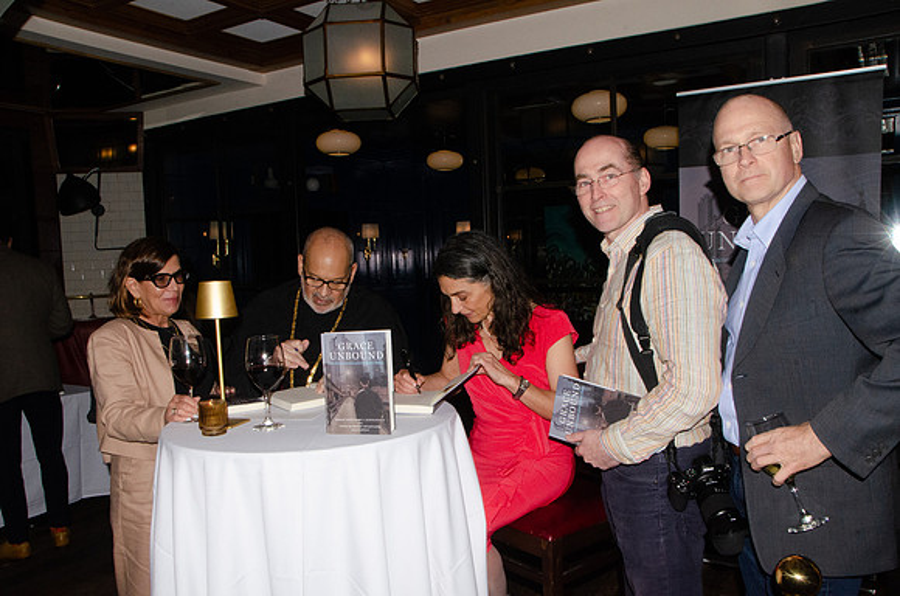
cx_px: 450
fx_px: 748
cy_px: 298
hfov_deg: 62.0
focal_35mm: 30
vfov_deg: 43.4
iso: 2500
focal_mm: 20
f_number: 20
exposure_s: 1/250
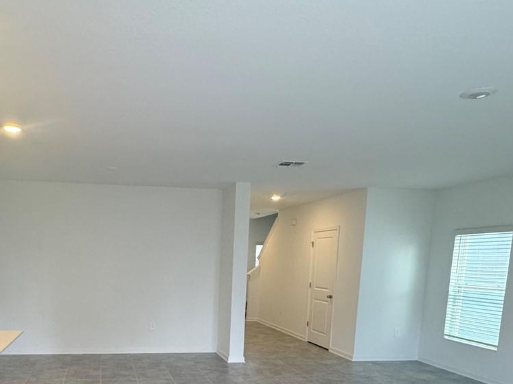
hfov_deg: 58.4
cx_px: 164
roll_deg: -1.5
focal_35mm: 30
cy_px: 322
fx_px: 445
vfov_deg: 43.9
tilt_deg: -8.6
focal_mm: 2.22
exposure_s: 1/120
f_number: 2.2
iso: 250
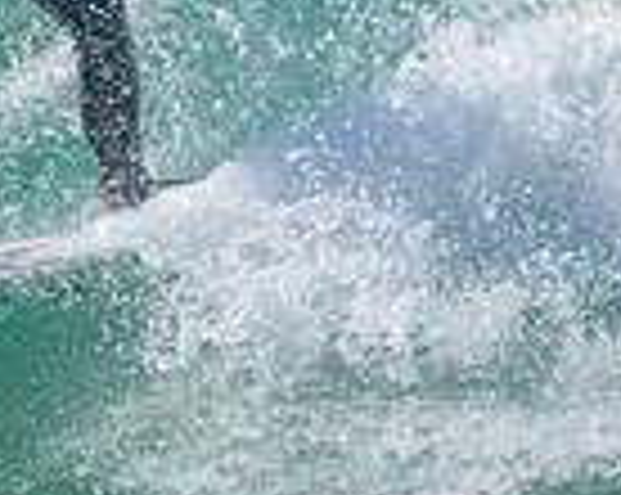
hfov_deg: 0.6
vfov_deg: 0.5
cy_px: -187
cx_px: -108
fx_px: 57941
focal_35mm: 3157
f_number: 11
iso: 2200
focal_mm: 800
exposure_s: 1/1600
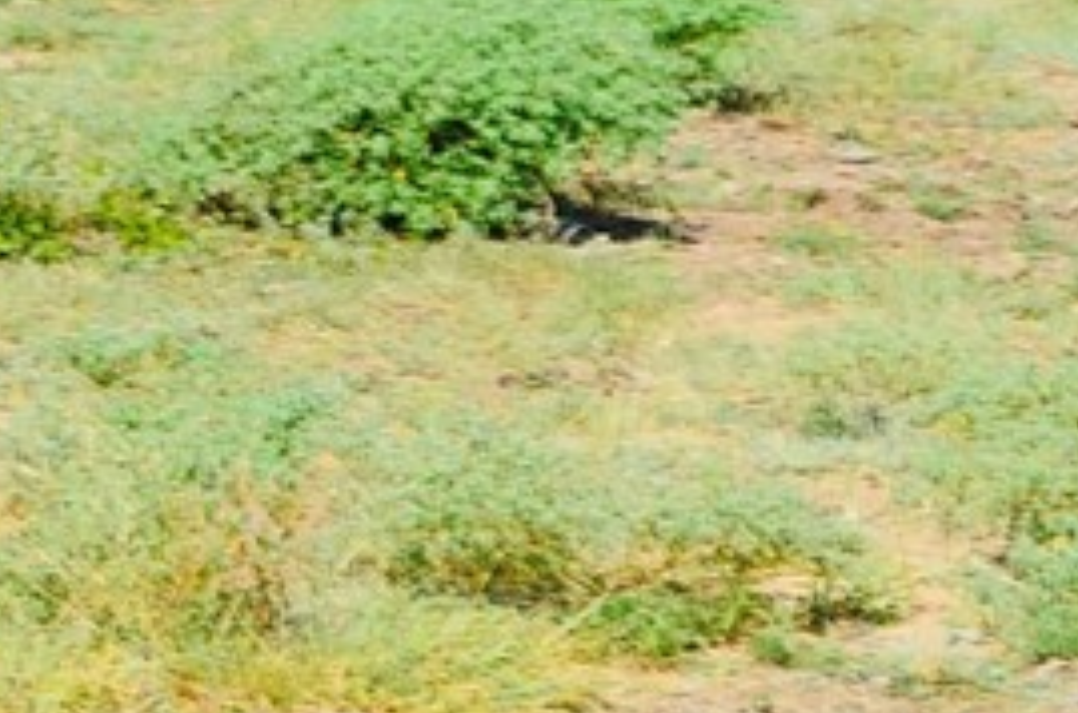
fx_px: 8723
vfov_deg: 4.6
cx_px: 271
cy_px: -683
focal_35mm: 292
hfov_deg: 7.1
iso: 160
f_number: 11
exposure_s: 1/125
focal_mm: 48
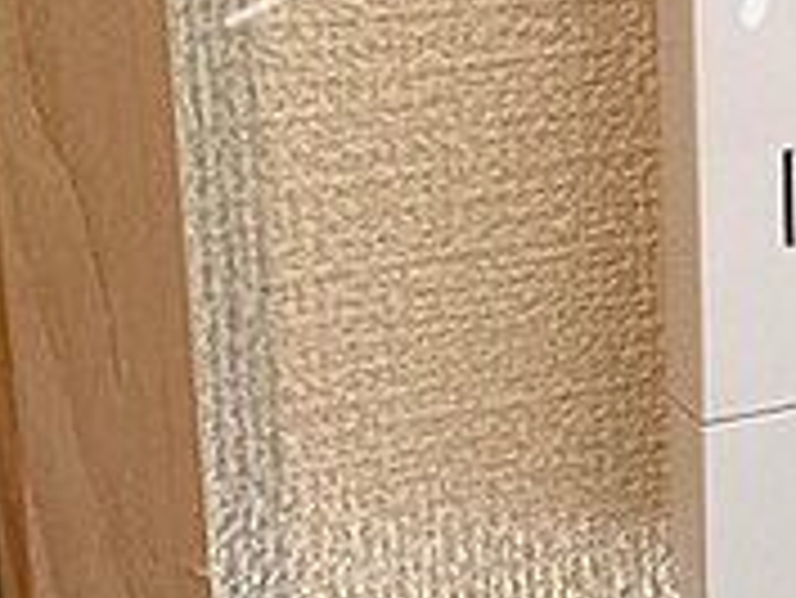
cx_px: 1034
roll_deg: +0.0
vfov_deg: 16.3
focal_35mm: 88
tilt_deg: -7.3
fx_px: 2025
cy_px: -67
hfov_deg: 20.3
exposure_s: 1/88
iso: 125
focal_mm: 4.25
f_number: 1.8
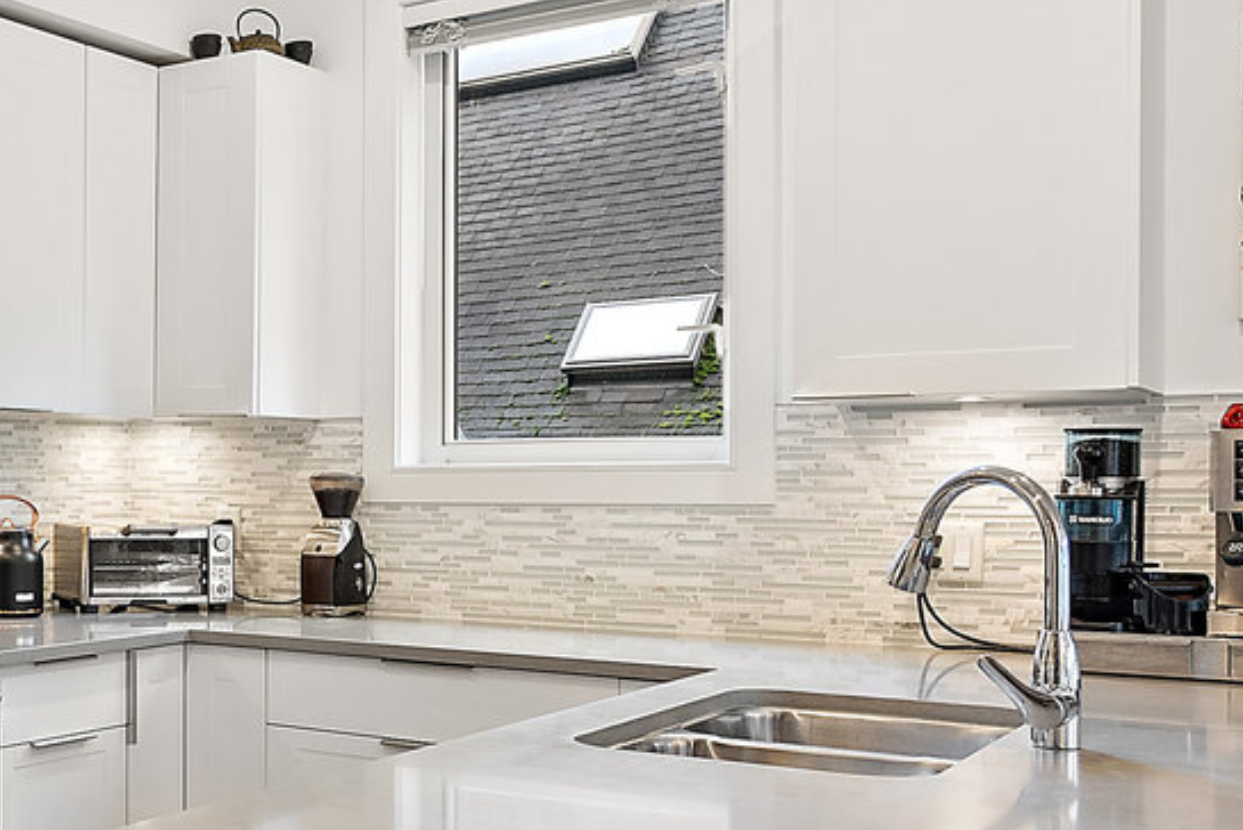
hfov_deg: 36.9
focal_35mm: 47
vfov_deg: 28.6
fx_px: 1624
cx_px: -41
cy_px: 528
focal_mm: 16
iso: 320
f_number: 7.1
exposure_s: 1/2
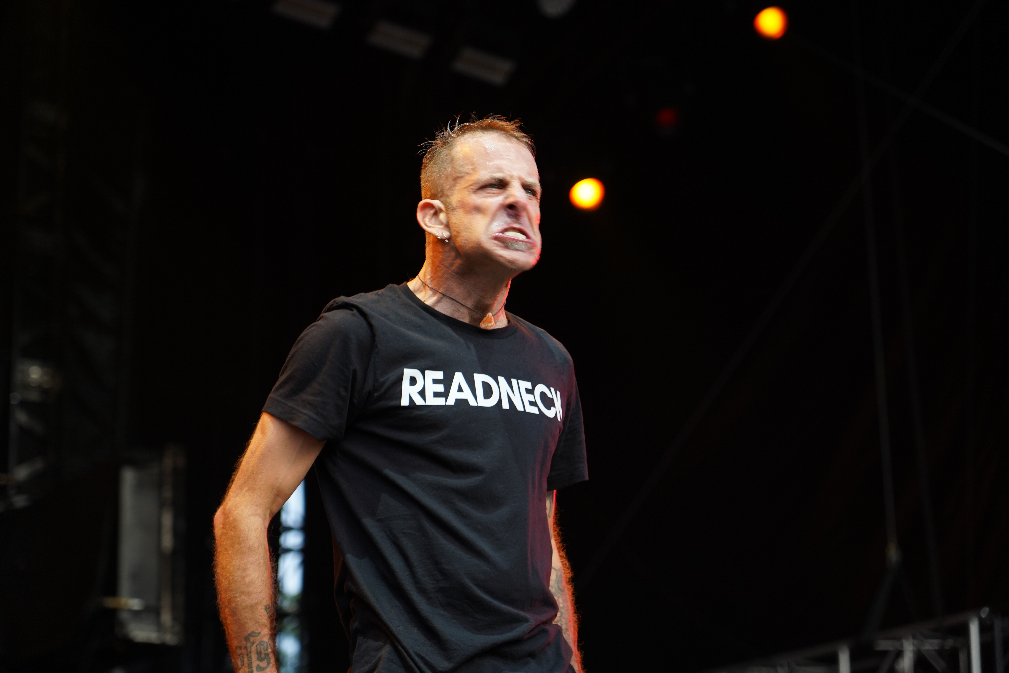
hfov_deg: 19.5
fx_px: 2943
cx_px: 504
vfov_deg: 13.0
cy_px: 336
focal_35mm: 105
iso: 400
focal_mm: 105
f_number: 4
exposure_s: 1/125
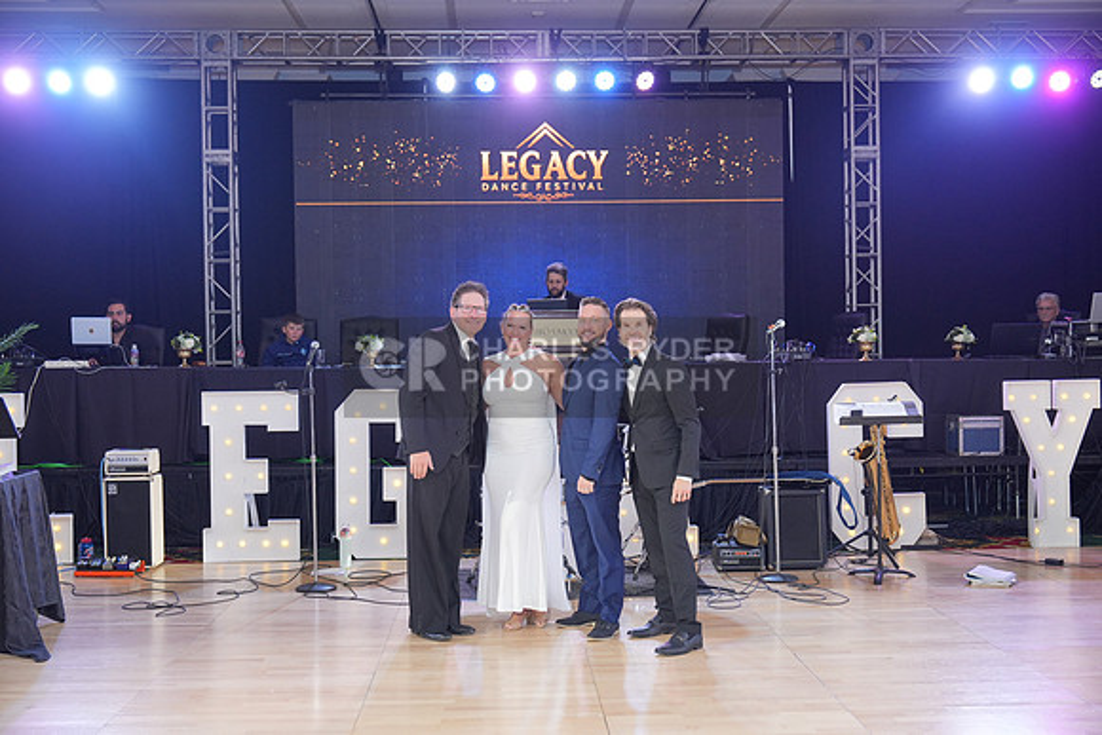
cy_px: 368
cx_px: 551
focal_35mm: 43
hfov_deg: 45.4
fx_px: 1317
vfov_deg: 31.2
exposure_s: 1/200
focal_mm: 43
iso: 1250
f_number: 4
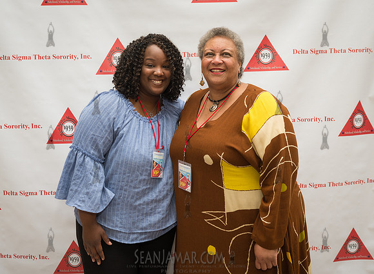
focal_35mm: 44
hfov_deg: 42.9
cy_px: 131
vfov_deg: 32.1
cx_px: 181
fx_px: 476
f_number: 4
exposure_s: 1/500
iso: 640
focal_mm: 40
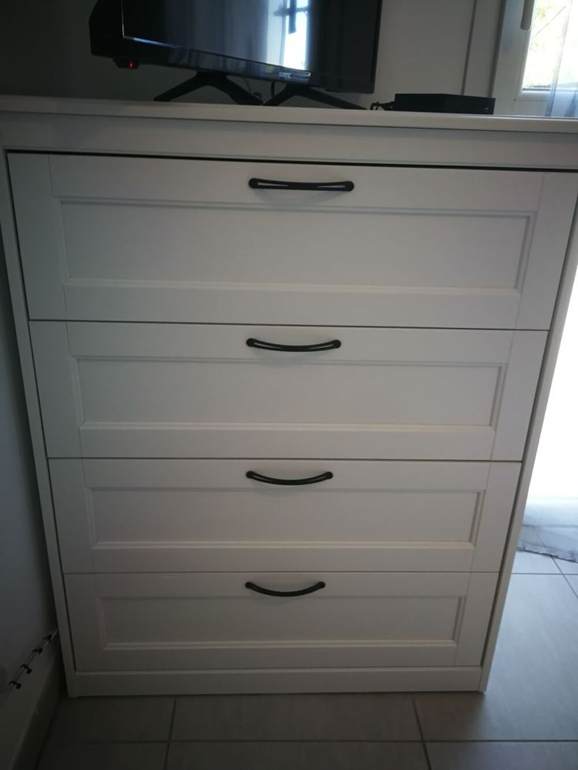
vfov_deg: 65.3
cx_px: 289
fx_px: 601
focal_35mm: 27
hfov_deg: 51.4
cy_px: 385
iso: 125
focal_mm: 3.95
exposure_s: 1/33.3
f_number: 2.2
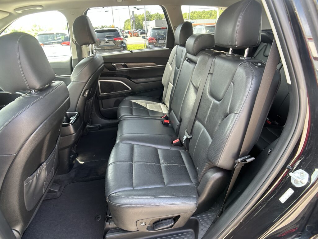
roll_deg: +3.4
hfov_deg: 67.3
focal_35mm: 26
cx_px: 159
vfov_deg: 53.1
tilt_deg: -25.0
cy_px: 120
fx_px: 239
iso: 100
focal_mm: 5.7
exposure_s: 1/121
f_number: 1.5
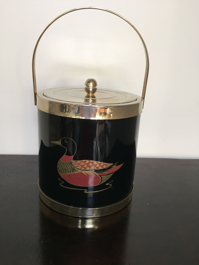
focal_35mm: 29
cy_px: 132
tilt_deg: -17.6
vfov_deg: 61.7
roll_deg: -2.1
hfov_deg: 48.2
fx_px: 222
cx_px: 100
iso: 100
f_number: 2.2
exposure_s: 1/33
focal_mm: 4.15
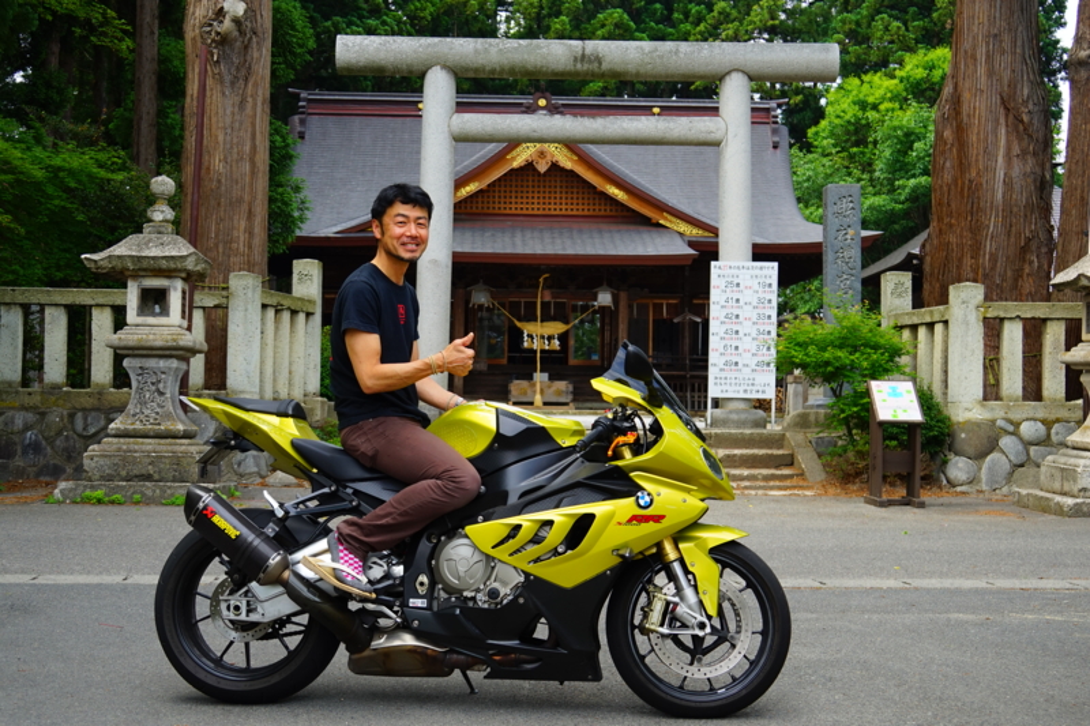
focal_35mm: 49
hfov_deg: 40.4
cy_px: 363
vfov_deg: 27.5
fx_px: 1483
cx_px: 545
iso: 100
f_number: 5.6
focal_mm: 33
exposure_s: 1/125
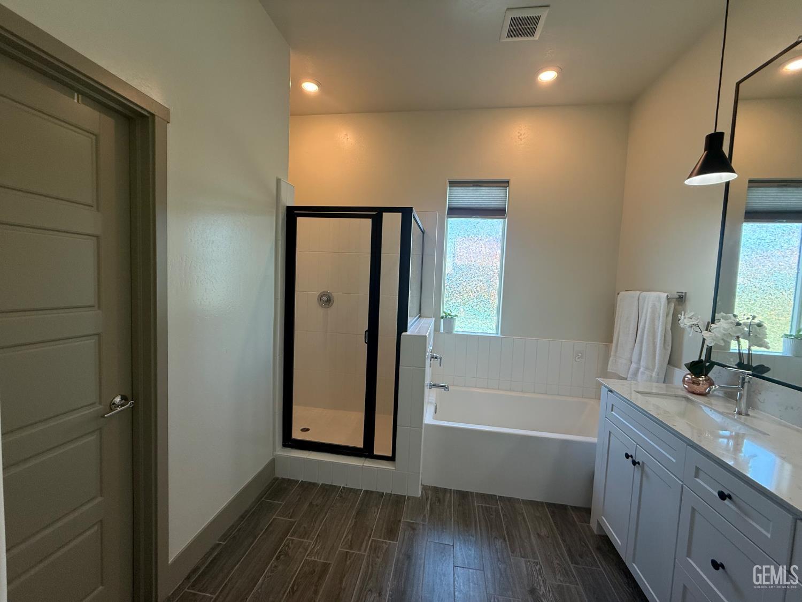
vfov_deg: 85.7
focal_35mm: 14
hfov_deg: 102.1
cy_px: 301
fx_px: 324
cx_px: 401
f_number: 2.2
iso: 160
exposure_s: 1/120
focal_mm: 2.22
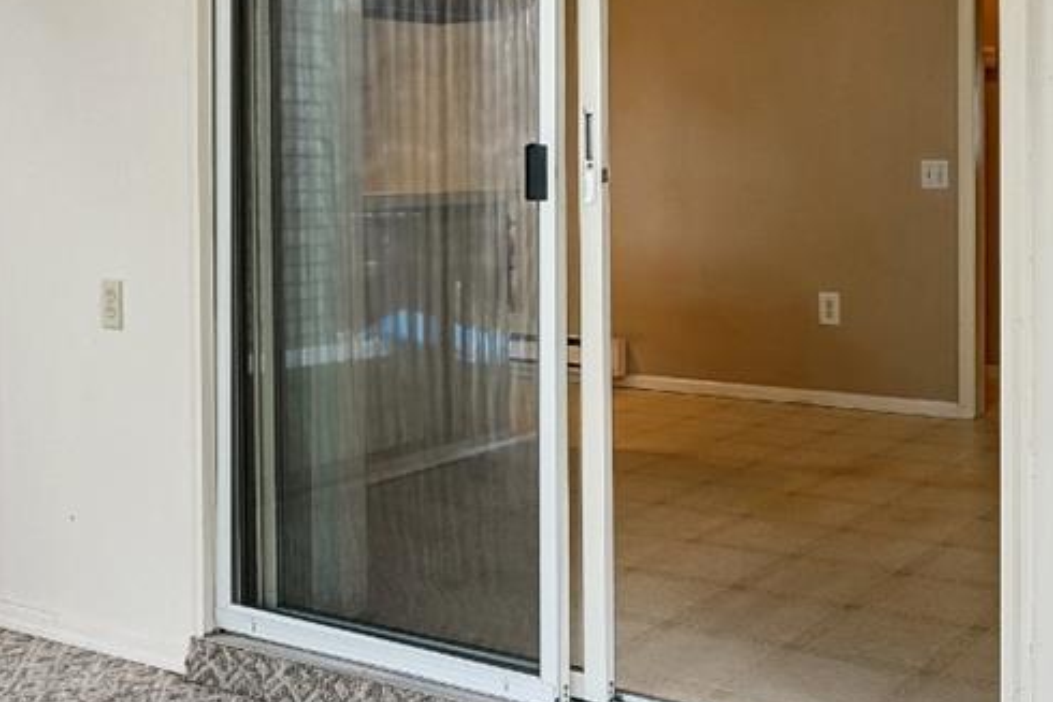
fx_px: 1434
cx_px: 694
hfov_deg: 39.9
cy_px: 152
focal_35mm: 49
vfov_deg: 27.1
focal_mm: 16
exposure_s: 1/15
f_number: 8
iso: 100
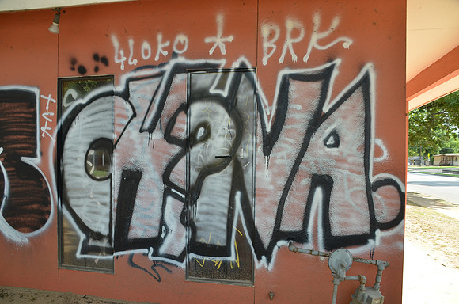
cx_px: 230
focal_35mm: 27
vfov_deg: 47.7
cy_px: 152
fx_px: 343
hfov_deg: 67.5
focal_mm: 18
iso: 160
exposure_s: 1/160
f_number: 6.3
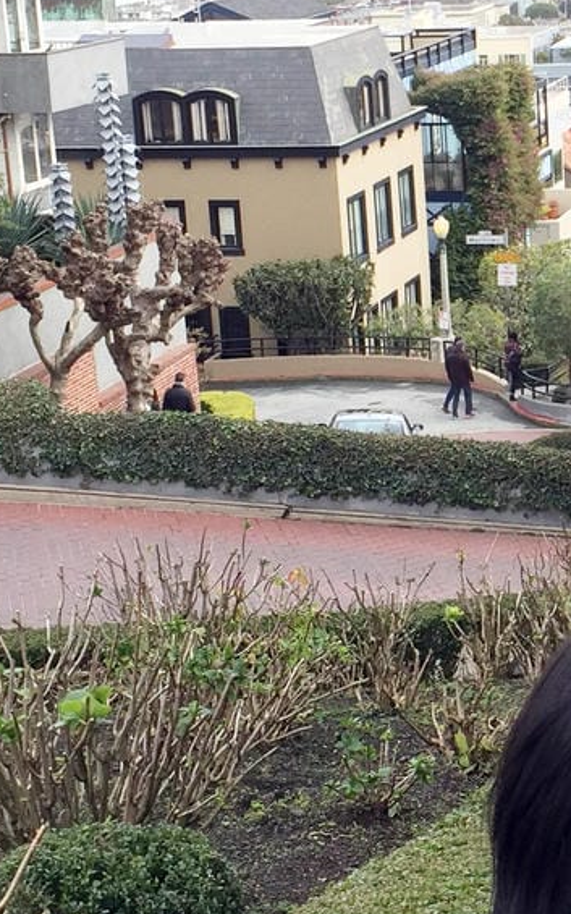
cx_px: 663
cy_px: 336
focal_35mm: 87
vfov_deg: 23.7
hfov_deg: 14.6
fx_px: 2167
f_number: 2.2
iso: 32
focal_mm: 4.15
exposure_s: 1/565
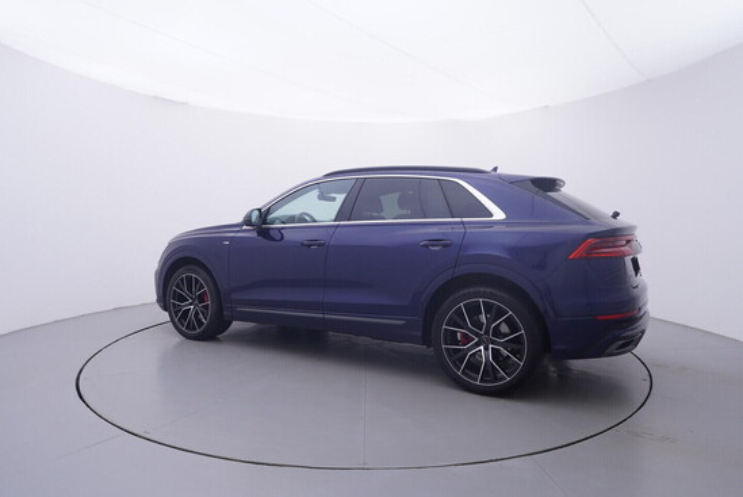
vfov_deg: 56.2
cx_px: 372
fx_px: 465
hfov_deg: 77.3
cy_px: 248
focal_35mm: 22
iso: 200
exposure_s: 1/80
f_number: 5
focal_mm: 15
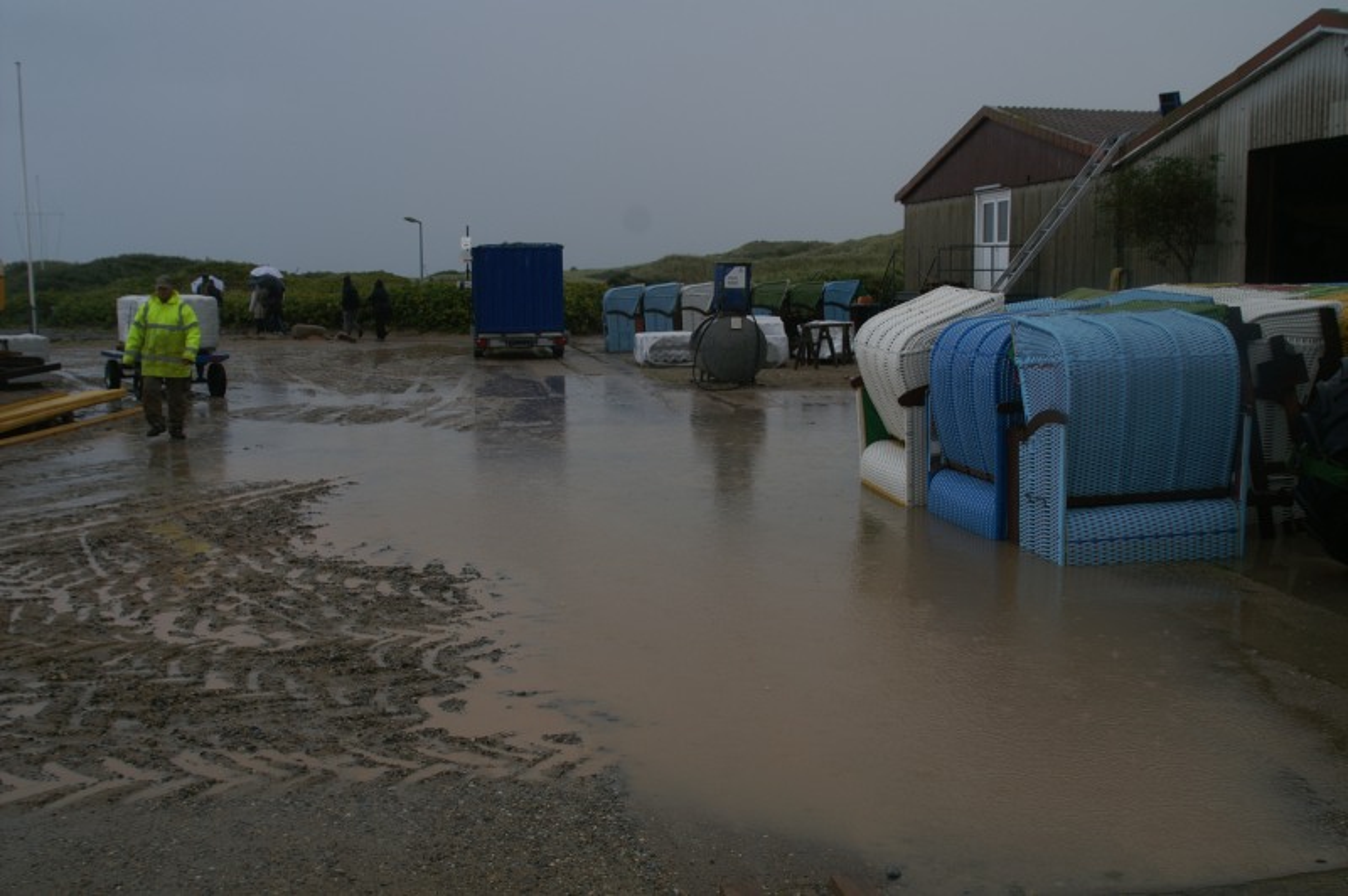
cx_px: 674
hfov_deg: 53.2
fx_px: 1347
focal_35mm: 36
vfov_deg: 36.8
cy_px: 448
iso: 100
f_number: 8
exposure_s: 1/80
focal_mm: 24
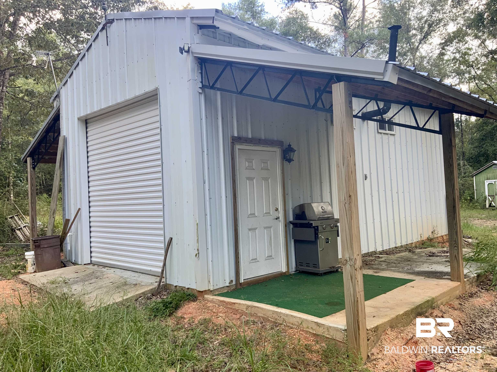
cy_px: 186
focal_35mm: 29
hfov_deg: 61.7
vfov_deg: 48.2
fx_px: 416
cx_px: 248
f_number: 1.8
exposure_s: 1/122
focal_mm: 3
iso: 25
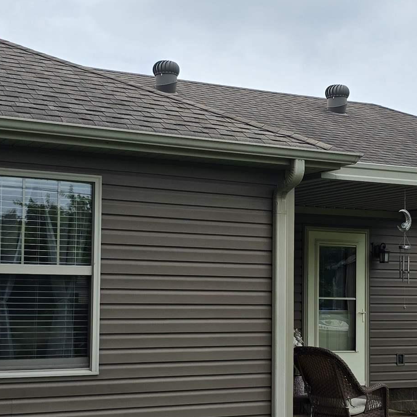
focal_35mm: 68
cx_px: 227
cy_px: 260
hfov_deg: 25.3
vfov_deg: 25.3
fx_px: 927
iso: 80
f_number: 1.7
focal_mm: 6.3
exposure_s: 1/7333
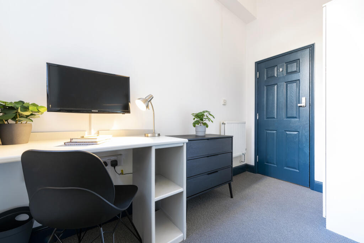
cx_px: 182
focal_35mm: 14
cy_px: 122
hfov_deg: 104.2
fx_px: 142
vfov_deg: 81.2
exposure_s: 6
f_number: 20
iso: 200
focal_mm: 14
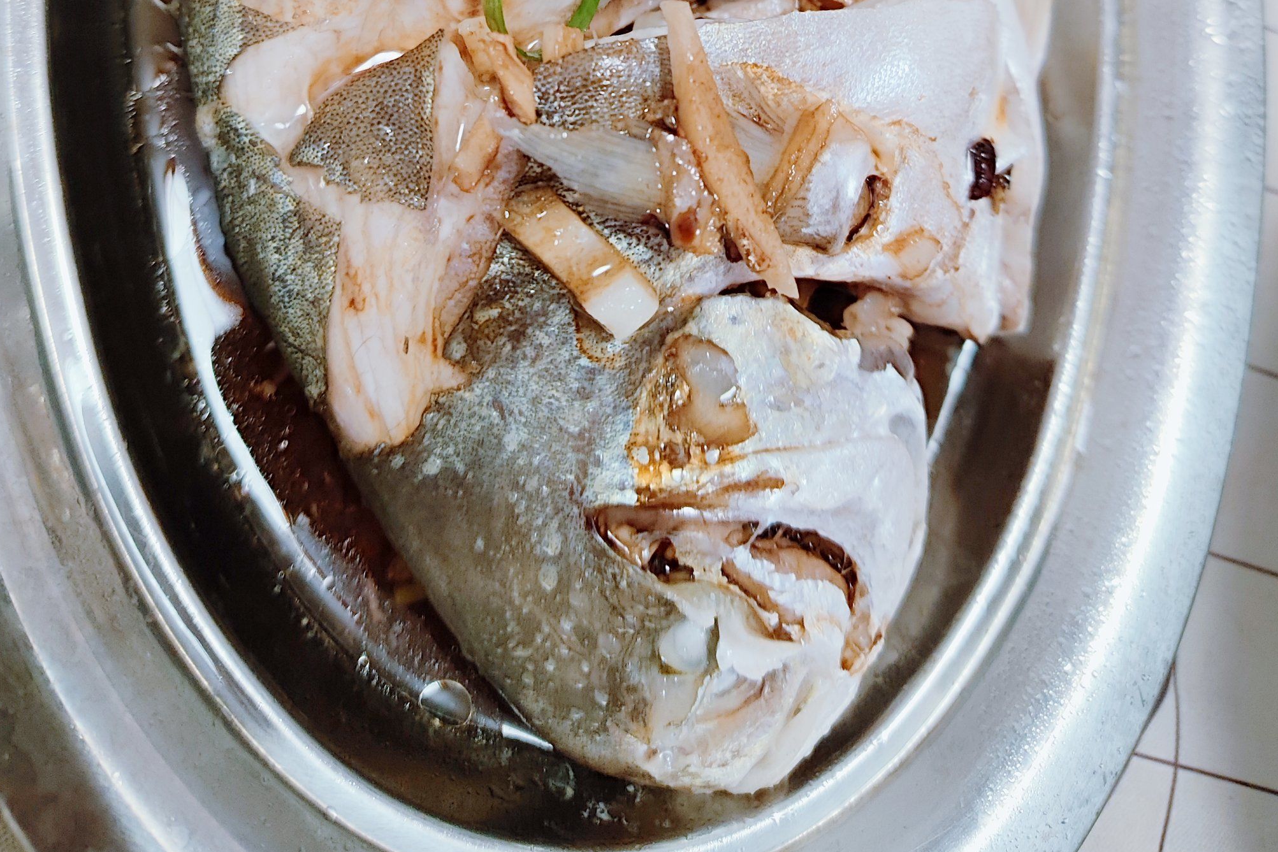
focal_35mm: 34
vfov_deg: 35.6
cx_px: 637
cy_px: 23
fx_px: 1207
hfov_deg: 55.8
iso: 794
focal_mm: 5.26
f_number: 1.65
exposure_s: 1/33.3
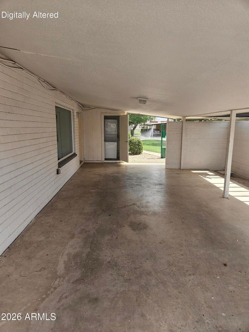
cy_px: 166
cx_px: 124
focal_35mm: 23
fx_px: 221
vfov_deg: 73.9
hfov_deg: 58.9
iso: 25
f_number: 1.8
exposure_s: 1/444
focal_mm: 5.4
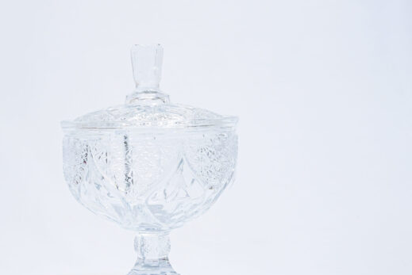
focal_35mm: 81
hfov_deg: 24.9
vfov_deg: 16.9
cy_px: 173
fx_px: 928
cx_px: 137
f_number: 13
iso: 3200
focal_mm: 60
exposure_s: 1/125
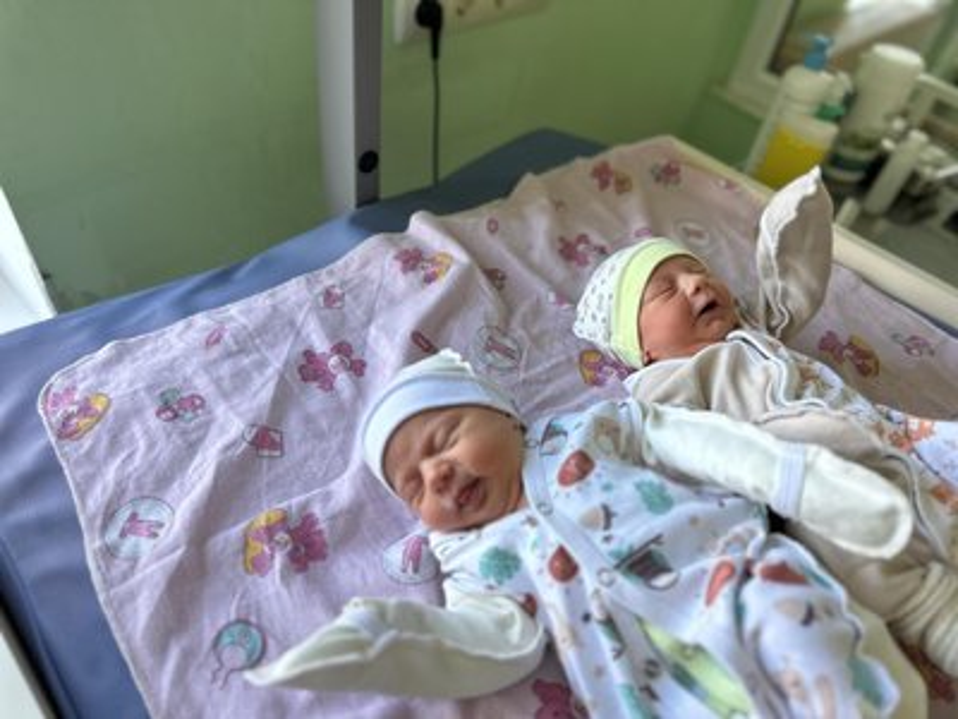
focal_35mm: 24
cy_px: 360
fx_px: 664
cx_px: 479
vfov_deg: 56.8
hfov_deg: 71.6
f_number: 1.78
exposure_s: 1/121
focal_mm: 6.86
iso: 125
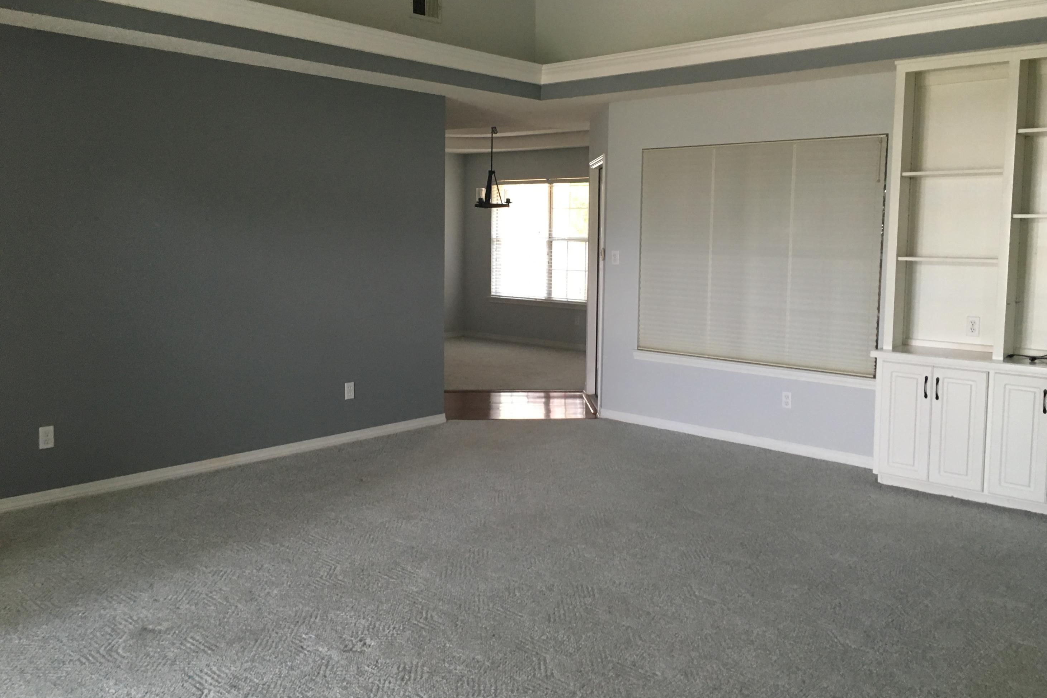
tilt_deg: -4.5
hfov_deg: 60.3
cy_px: 303
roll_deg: -0.7
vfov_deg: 42.2
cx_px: 538
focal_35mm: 31
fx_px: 902
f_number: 2.2
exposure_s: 1/30
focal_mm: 4.15
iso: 100
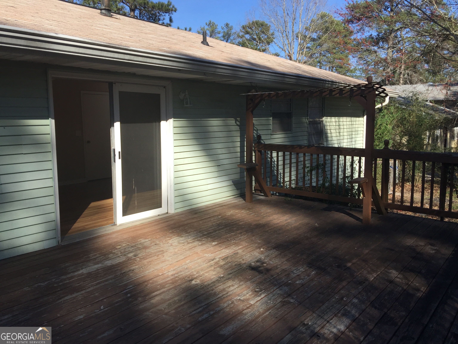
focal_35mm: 29
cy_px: 172
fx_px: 384
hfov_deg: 61.7
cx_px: 229
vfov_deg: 48.2
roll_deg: -0.3
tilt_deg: -7.6
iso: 32
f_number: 2.2
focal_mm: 4.15
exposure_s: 1/1276
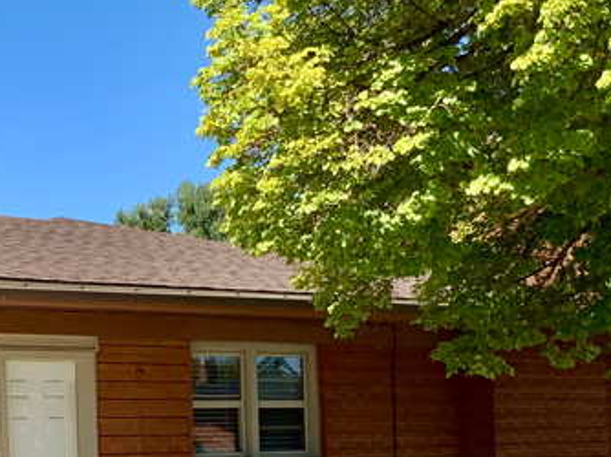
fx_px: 1570
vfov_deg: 16.3
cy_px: 452
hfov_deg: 21.5
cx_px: 49
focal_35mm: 89
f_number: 1.8
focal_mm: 3
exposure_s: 1/2320
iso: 20
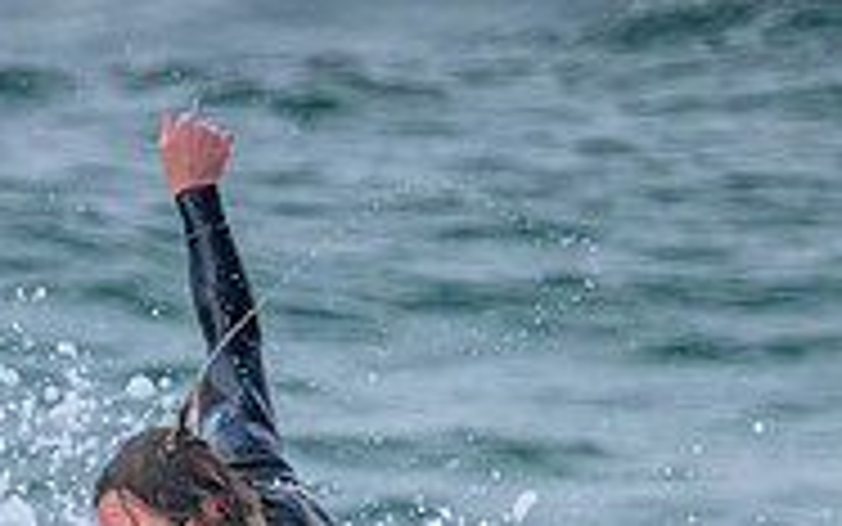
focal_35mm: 2526
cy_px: 722
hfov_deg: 0.8
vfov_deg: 0.5
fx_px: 57982
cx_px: 252
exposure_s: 1/1600
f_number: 11
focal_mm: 800
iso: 2800
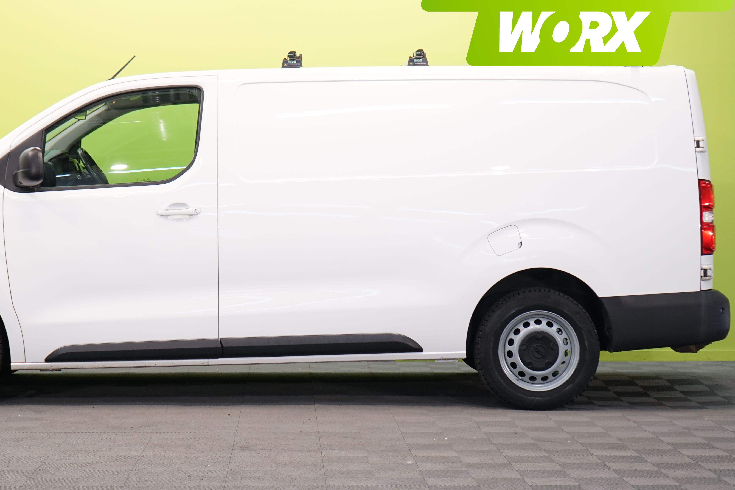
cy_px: 246
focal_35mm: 81
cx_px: 267
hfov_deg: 25.0
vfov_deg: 16.9
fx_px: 1654
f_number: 6.3
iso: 500
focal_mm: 56
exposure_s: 1/25
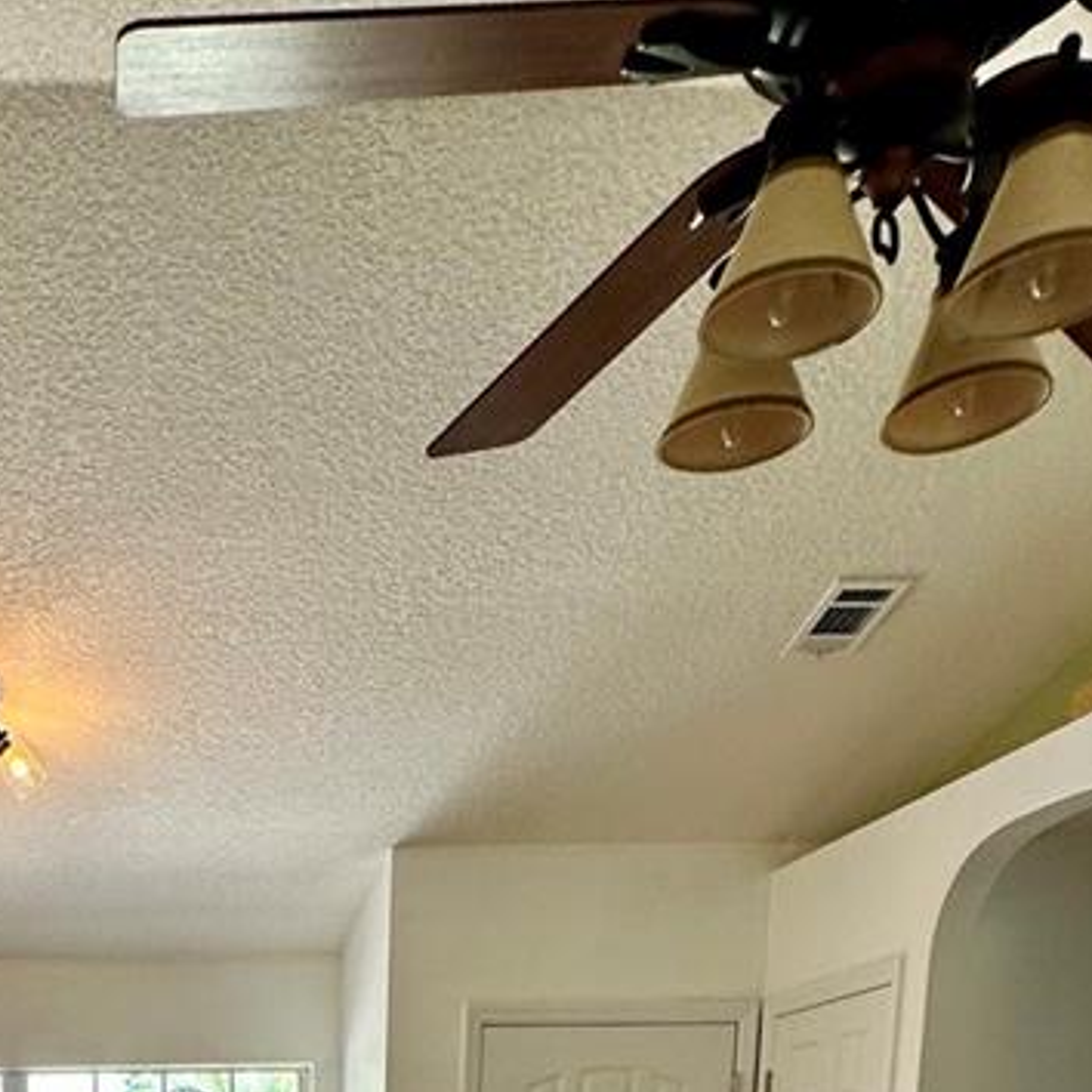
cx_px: 83
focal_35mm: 42
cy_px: 1552
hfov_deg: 37.1
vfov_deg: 28.9
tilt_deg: -11.5
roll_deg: +0.2
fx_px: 1499
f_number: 2.2
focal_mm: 2.22
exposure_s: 1/120
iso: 64
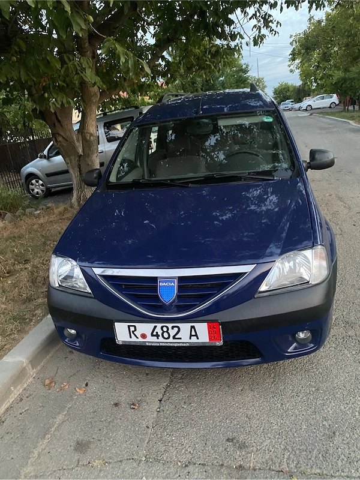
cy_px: 240
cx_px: 180
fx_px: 361
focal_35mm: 26
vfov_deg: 67.3
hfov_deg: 53.1
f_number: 1.8
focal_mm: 4.25
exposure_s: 1/30
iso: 800
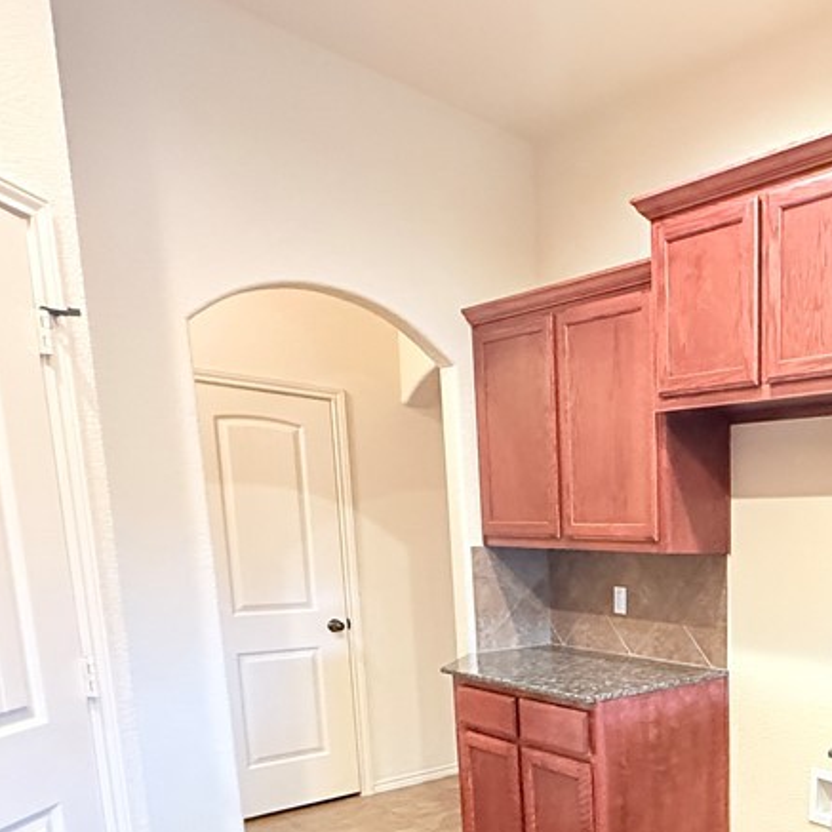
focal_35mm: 29
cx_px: 849
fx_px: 789
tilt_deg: -8.5
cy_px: 663
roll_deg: -1.8
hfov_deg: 45.9
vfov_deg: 52.2
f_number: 2.2
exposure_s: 1/60
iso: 1000
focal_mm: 2.22
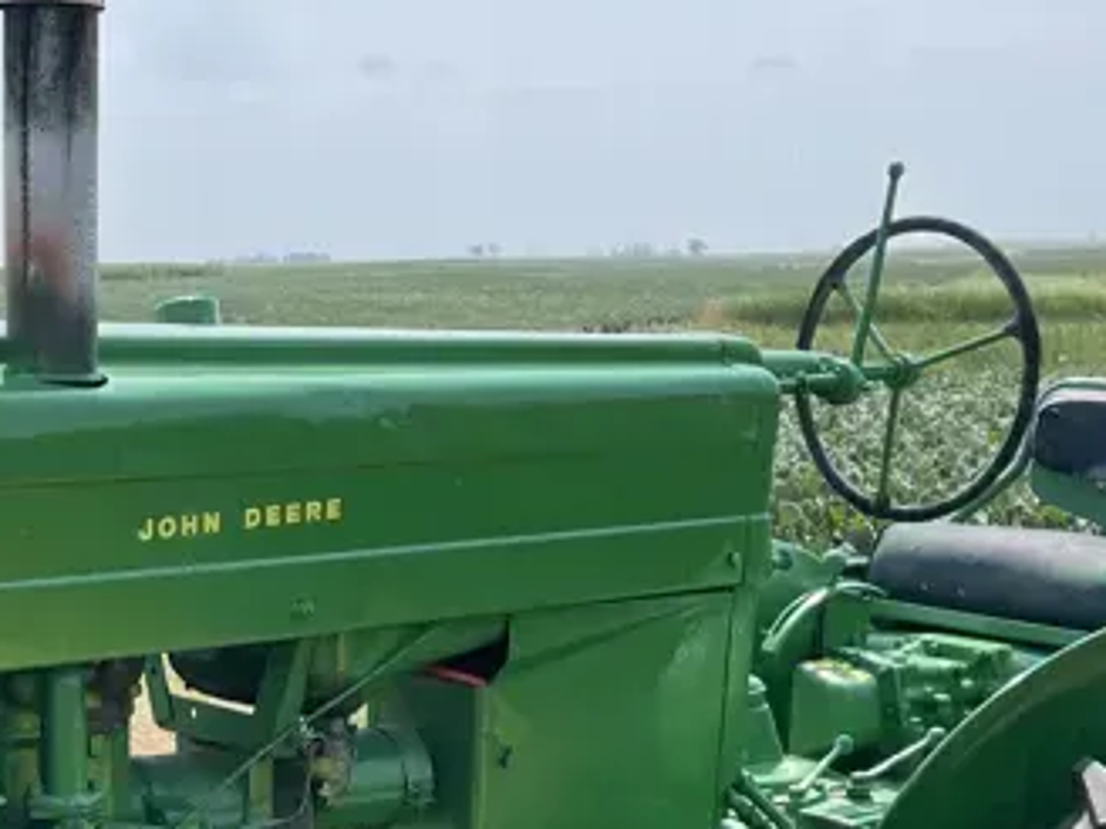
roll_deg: +1.9
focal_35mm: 76
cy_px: 944
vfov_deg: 18.5
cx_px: 223
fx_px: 2428
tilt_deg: -13.4
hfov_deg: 25.2
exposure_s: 1/1420
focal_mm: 5.1
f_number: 1.6
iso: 32
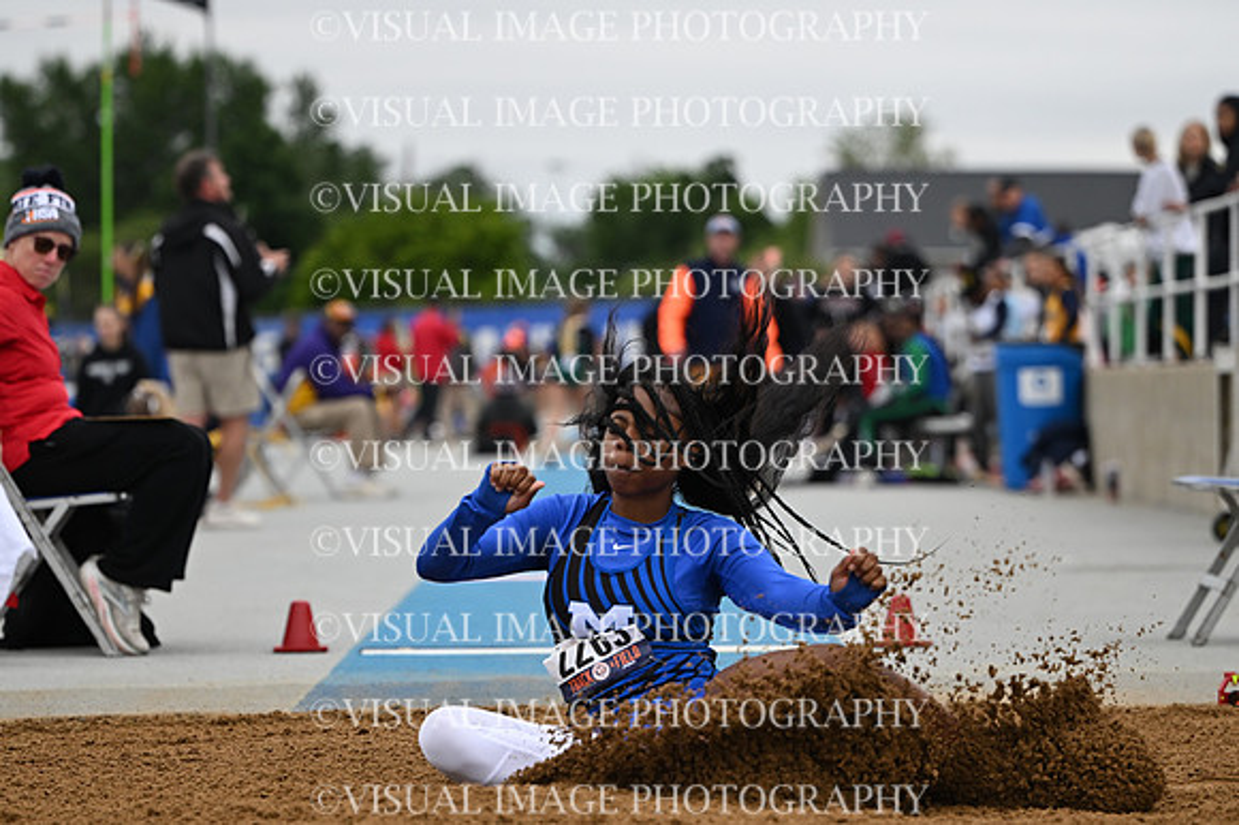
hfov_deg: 13.2
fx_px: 5366
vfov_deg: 8.8
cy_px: 412
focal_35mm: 156
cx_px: 620
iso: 640
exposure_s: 1/5000
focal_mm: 104
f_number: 2.8
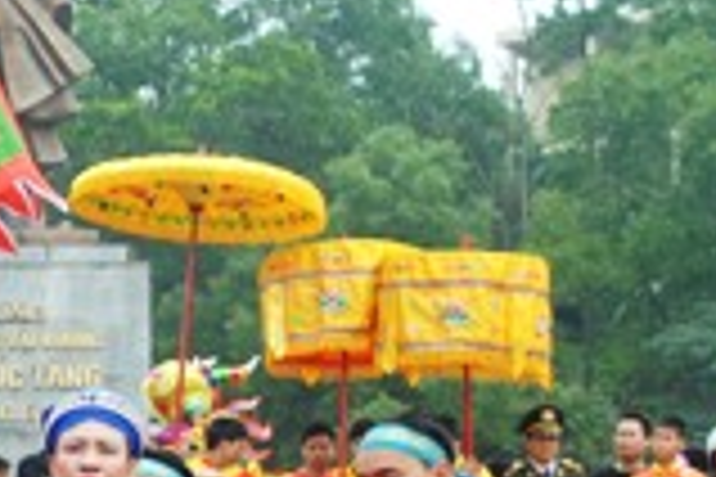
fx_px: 3481
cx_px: -14
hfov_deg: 11.6
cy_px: 540
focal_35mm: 175
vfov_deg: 7.8
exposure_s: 1/200
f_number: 4.5
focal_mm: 29
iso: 100
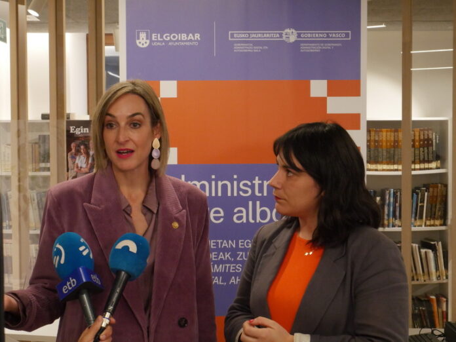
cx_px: 228
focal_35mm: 64
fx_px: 843
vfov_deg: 22.9
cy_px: 171
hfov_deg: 30.3
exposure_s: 1/20
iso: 3200
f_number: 16
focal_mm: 32
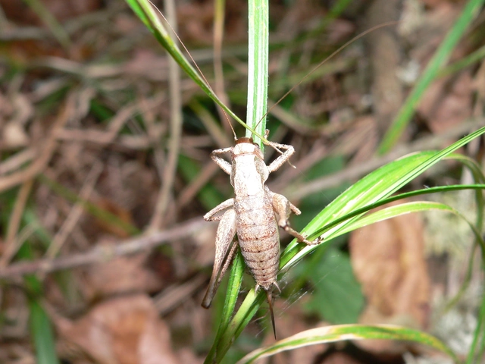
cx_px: 242
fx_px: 799
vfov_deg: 25.7
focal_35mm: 57
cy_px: 182
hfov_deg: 33.8
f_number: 4
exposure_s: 1/60
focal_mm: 9.4
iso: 100
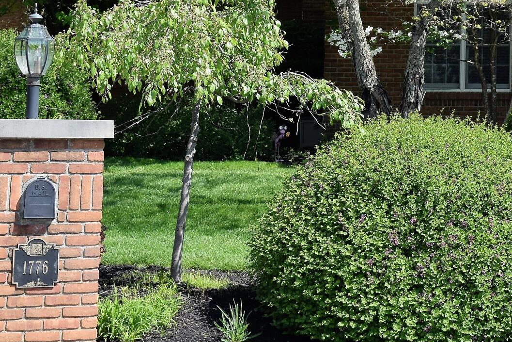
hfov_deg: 15.9
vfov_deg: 10.9
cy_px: -70
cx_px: 618
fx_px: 1755
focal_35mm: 123
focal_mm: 29
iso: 100
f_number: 7.1
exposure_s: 1/200
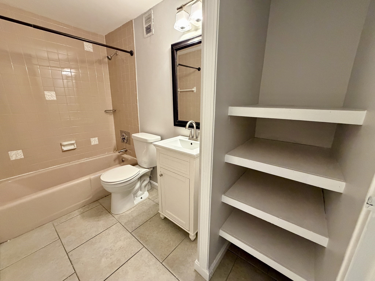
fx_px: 152
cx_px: 188
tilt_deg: -13.9
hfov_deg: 102.1
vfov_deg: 85.7
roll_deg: -0.1
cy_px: 140
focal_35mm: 14
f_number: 2.2
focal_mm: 2.22
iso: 640
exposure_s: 1/60
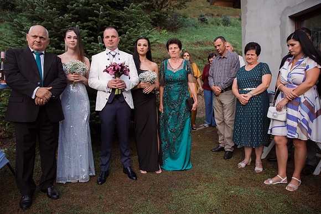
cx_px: 160
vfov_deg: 53.2
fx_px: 214
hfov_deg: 73.7
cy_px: 107
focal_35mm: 24
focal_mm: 24
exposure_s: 1/400
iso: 320
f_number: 3.5
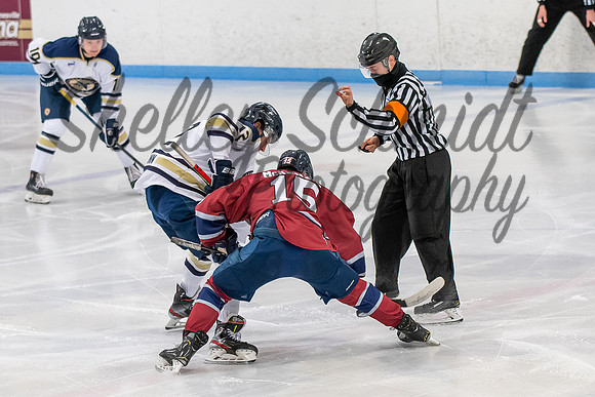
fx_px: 3111
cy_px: 177
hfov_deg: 10.9
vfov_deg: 7.3
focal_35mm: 188
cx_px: 313
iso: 1250
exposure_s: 1/800
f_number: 3.2
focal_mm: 82
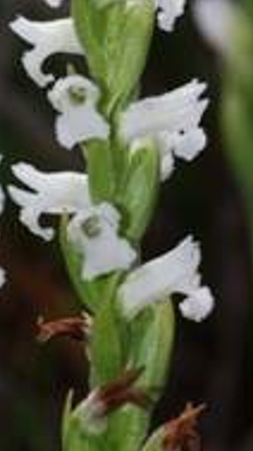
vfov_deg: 5.8
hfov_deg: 3.3
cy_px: 150
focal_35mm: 372
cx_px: -35
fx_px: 4447
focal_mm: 100
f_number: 16
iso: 100
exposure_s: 1/60
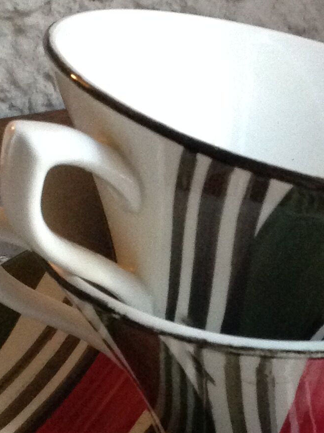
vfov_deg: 18.7
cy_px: 362
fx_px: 1300
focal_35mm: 104
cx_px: 273
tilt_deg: -34.0
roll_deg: -1.3
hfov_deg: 14.1
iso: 400
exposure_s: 1/15
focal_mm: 4.28
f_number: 2.4
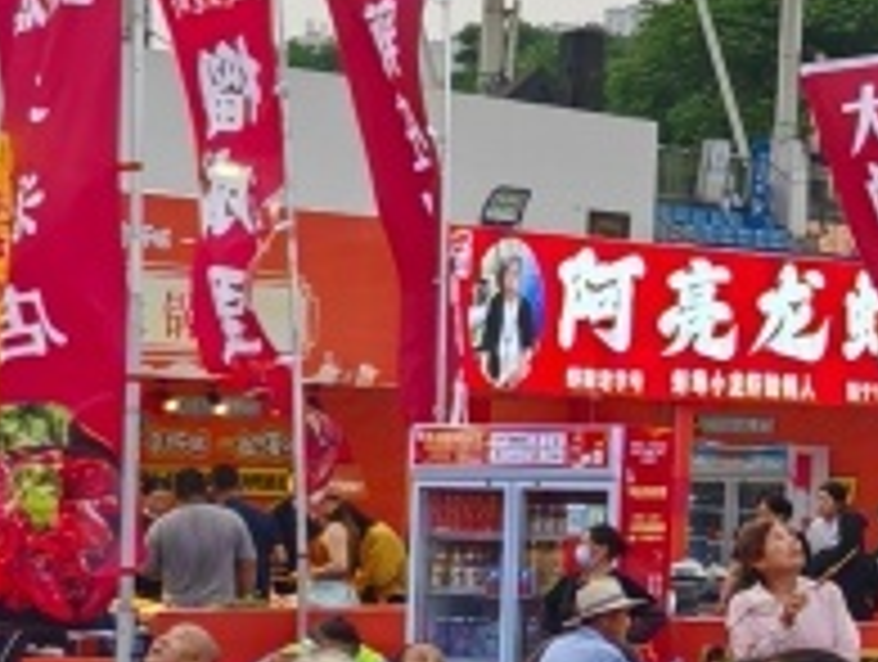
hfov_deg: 10.2
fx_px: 4447
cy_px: 187
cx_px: 1905
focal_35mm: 175
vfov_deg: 8.5
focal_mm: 5.52
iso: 50
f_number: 1.95
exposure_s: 1/100
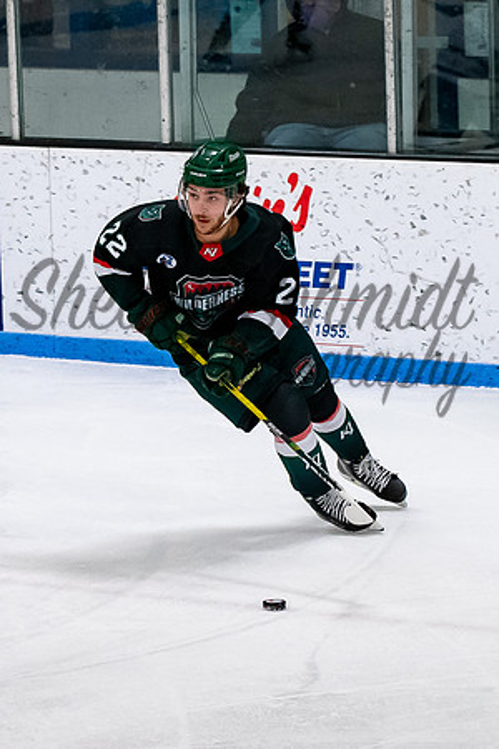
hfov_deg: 5.8
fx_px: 4946
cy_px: 295
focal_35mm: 238
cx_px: 227
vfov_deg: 8.7
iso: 2200
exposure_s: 1/800
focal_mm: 70
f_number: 3.5
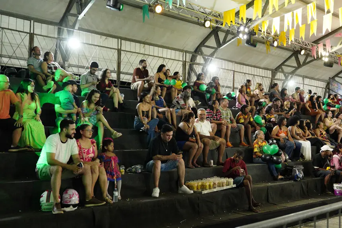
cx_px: 171
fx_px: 342
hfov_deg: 53.2
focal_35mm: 36
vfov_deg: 36.8
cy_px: 114
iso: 6400
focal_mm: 24
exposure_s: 1/500
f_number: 2.8
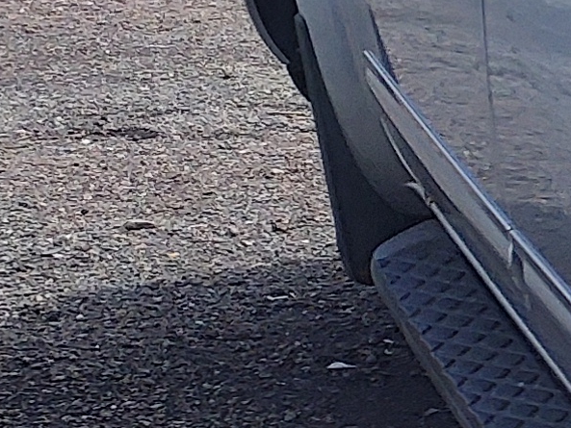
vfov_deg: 8.2
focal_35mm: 181
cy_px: 177
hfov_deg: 9.1
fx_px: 2986
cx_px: 1623
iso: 40
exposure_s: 1/645
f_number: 1.9
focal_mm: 3.58
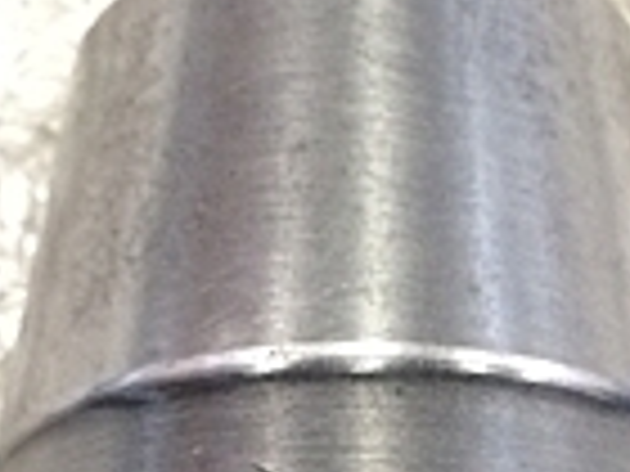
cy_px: 719
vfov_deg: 10.7
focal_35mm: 133
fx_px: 2421
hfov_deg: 14.8
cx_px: 274
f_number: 2.2
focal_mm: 4.15
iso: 250
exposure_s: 1/30
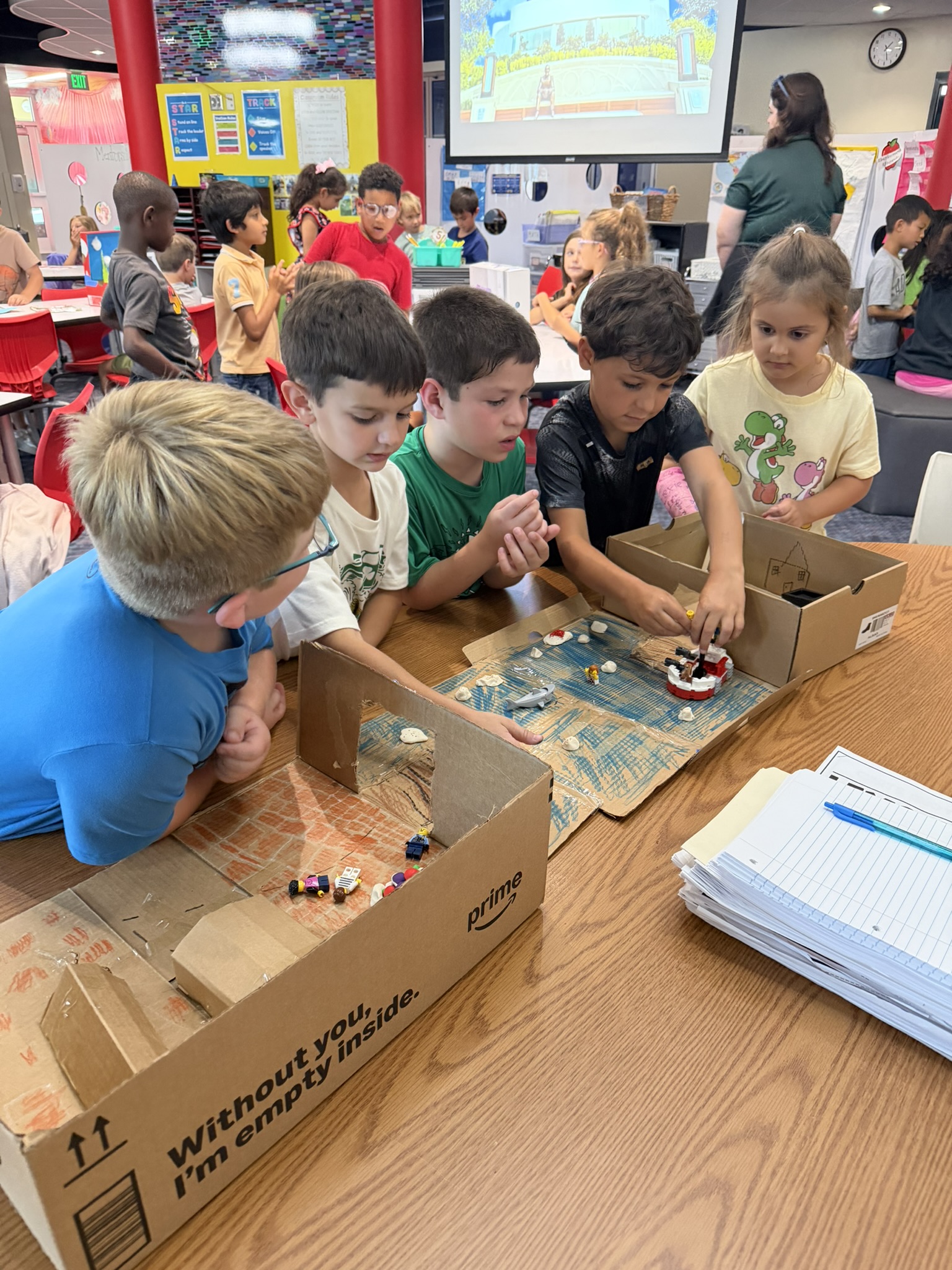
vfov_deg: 71.6
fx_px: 880
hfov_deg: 56.8
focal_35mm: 24
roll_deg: +1.1
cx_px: 476
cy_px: 635
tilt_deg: -27.2
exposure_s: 1/60
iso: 500
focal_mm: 6.76
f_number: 1.78
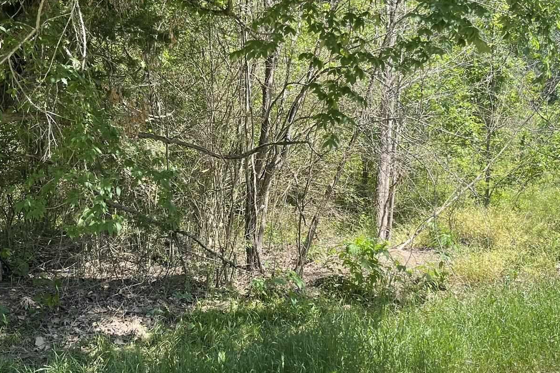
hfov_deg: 43.6
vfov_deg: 29.9
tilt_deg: -2.9
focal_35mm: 45
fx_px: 700
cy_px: 192
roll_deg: -0.2
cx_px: 260
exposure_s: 1/722
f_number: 1.6
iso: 32
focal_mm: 5.1
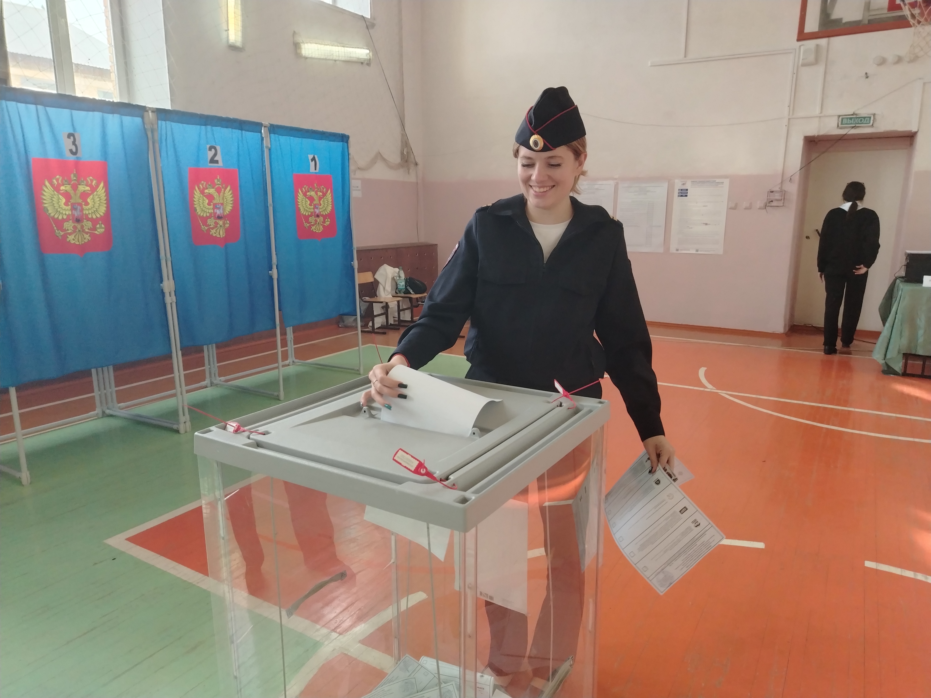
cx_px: 466
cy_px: 349
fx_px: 645
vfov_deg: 56.8
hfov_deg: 71.6
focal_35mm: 24
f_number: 1.75
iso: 819
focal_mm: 5.25
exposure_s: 1/100
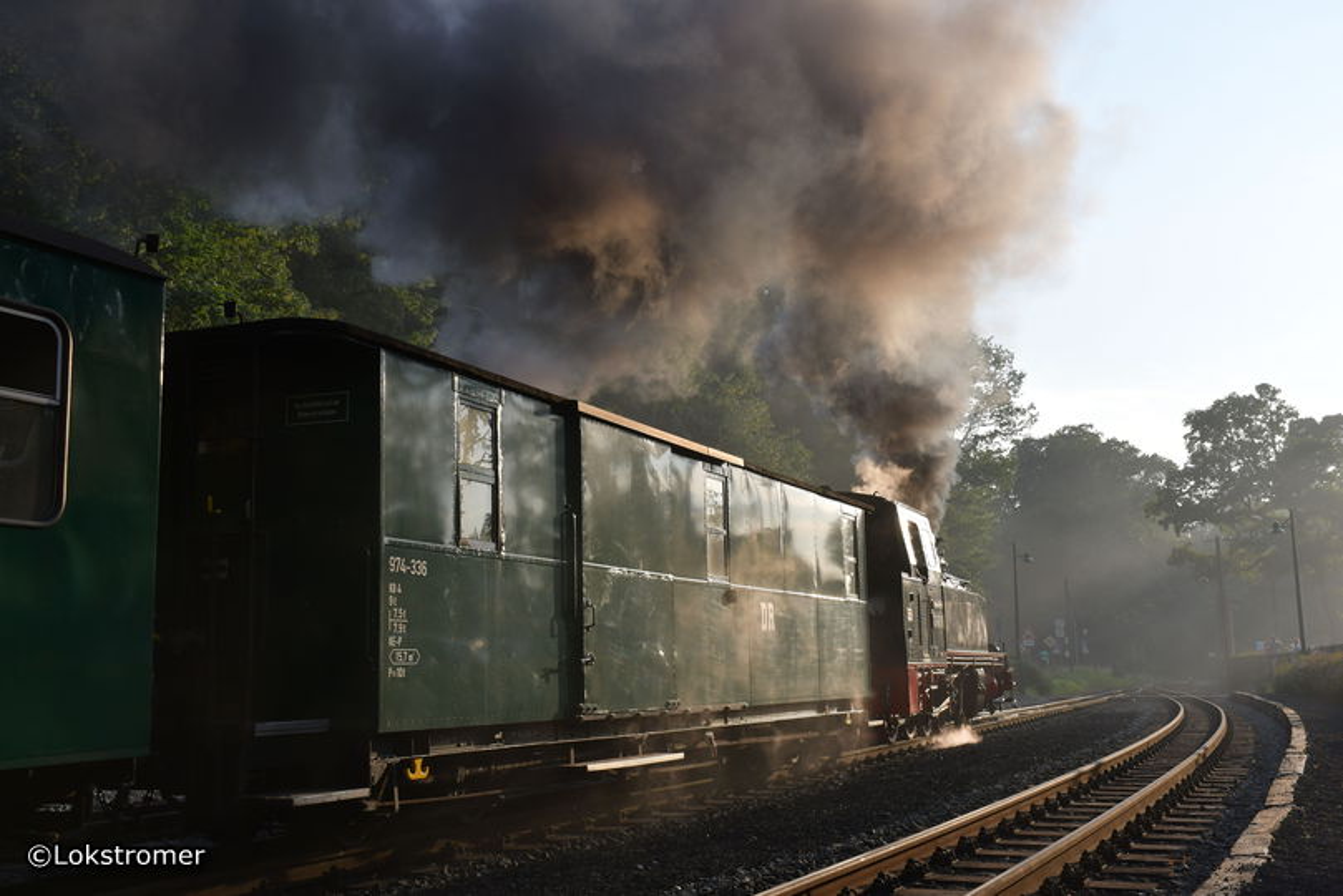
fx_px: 1493
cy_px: 448
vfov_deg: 33.4
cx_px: 672
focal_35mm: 40
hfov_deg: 48.4
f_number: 8
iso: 200
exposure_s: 1/500
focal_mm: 27
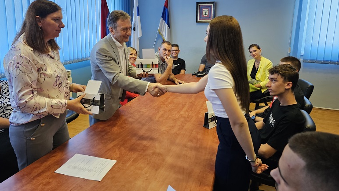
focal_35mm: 26
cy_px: 61
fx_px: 234
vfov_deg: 43.7
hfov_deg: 71.9
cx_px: 168
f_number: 1.7
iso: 250
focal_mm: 6.3
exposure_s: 1/100
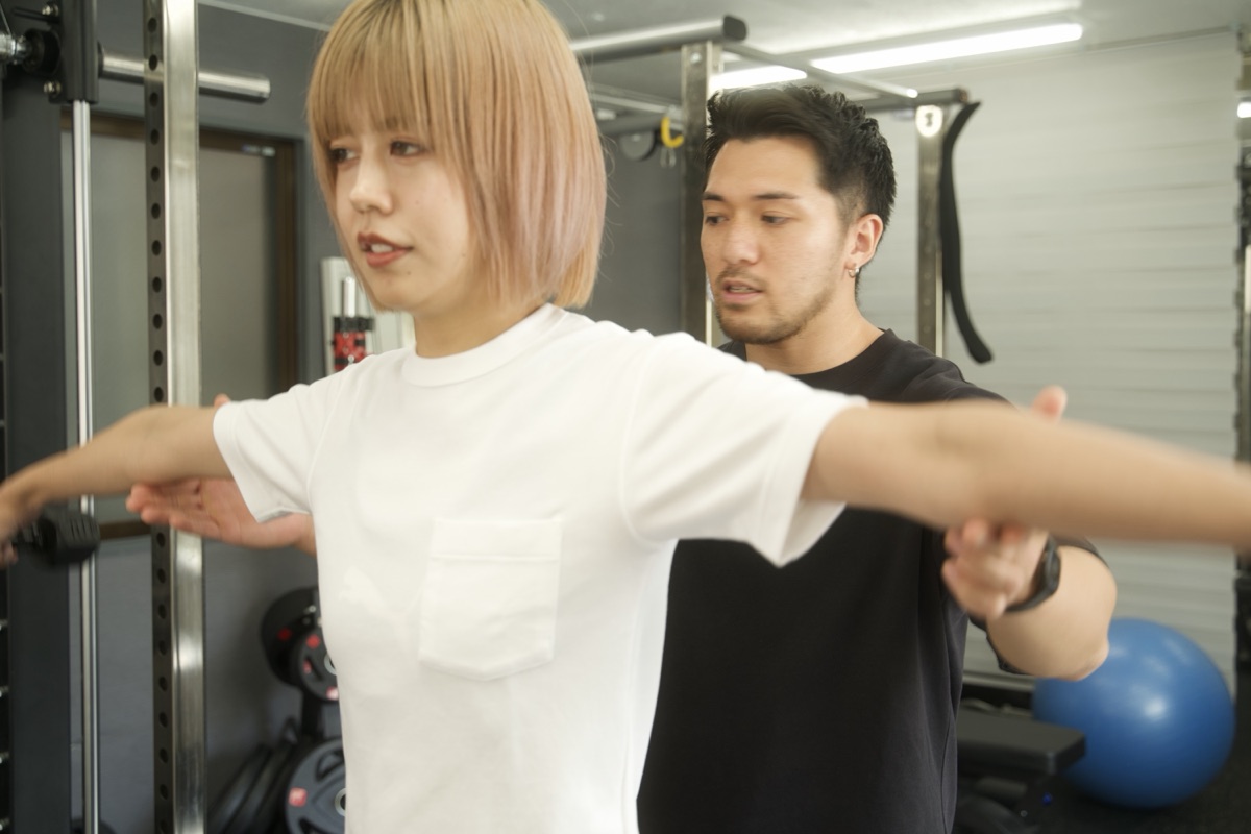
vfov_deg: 33.4
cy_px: 417
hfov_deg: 48.5
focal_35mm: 40
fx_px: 1390
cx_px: 626
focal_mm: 40
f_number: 4
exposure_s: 1/40
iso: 250
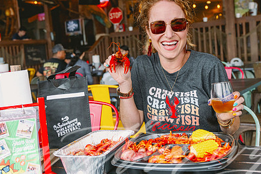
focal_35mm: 49
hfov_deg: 40.3
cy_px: 77
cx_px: 127
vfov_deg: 27.5
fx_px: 355
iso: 400
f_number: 3.5
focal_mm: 33
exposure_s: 1/400
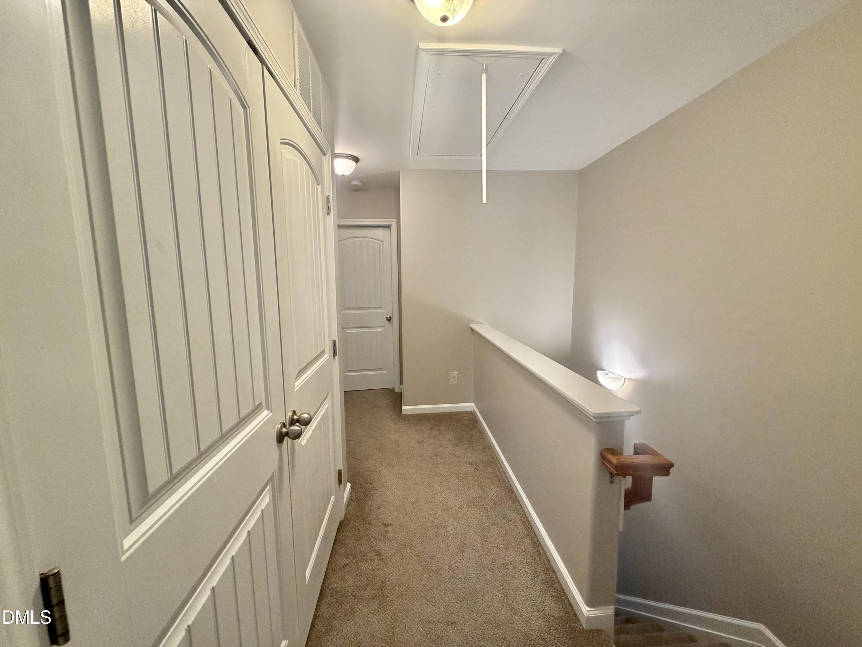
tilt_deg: -7.2
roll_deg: +1.6
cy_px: 324
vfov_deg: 85.7
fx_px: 349
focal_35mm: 14
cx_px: 431
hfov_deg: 102.1
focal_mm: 2.22
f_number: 2.2
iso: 250
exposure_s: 1/60
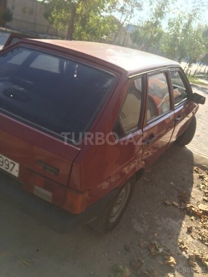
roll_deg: -16.2
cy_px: 138
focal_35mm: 29
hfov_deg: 48.2
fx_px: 232
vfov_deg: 61.7
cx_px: 104
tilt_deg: -20.1
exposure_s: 1/1140
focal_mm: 4.15
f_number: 2.2
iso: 32
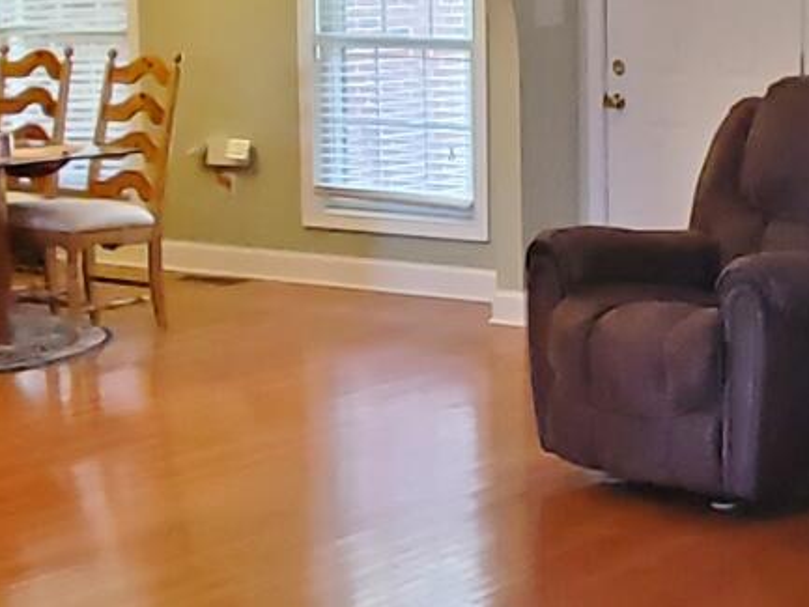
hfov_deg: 20.5
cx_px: 934
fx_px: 2104
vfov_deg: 16.3
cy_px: 157
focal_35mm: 90
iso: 500
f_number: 2.2
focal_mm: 1.8
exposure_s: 1/40
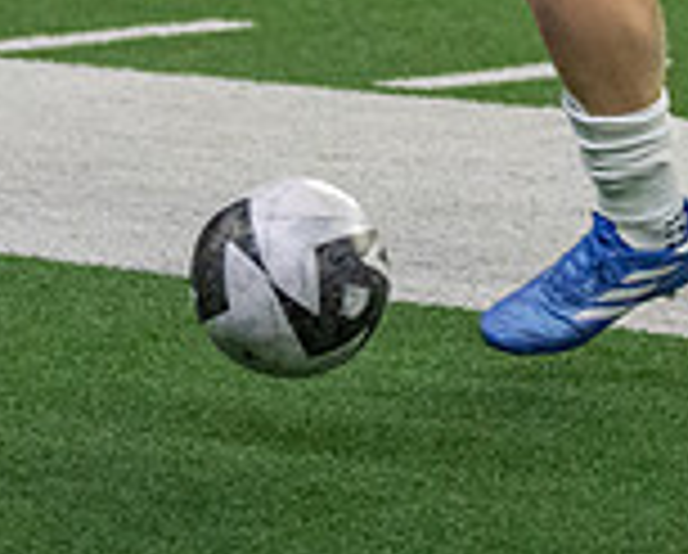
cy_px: -317
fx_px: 8262
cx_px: 461
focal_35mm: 405
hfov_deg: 4.8
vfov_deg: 3.8
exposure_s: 1/1250
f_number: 2.8
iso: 5000
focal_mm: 70
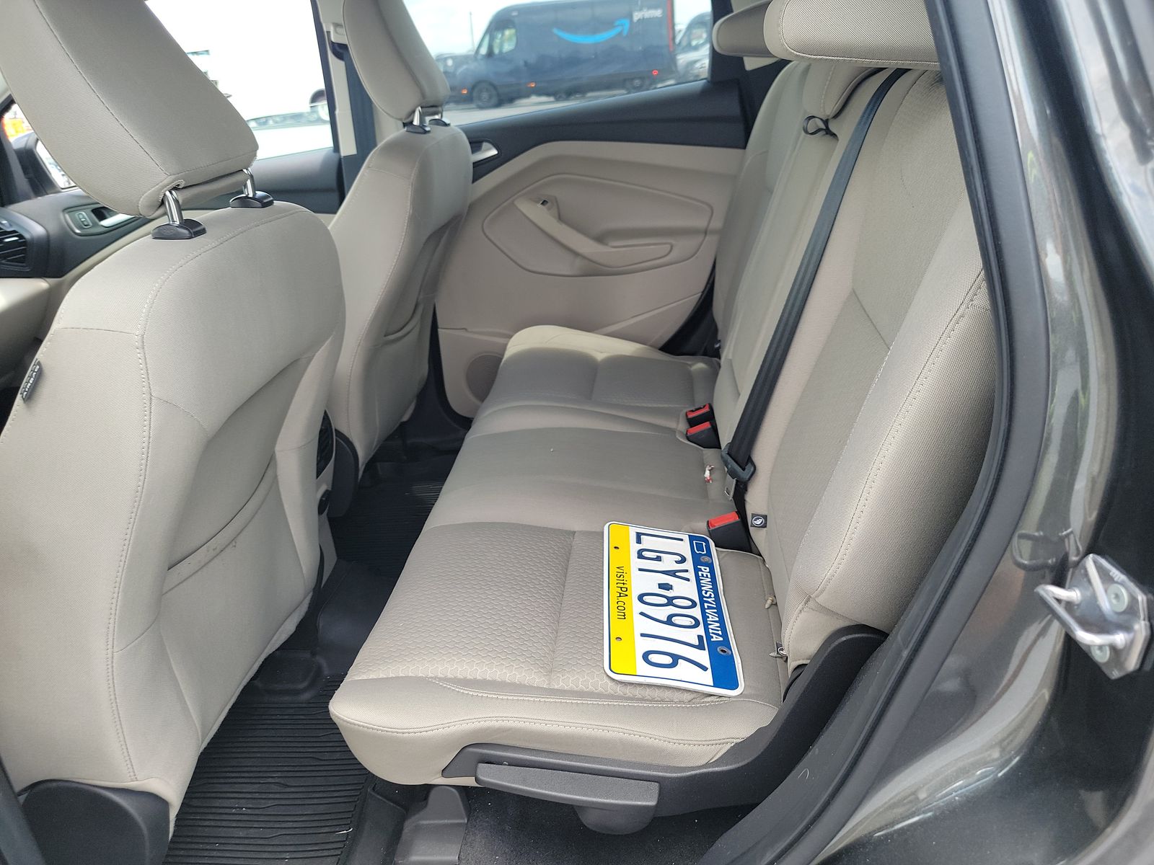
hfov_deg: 71.6
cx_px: 577
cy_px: 432
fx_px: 800
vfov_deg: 56.8
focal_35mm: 24
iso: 92
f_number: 1.8
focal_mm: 6.7
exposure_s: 1/119
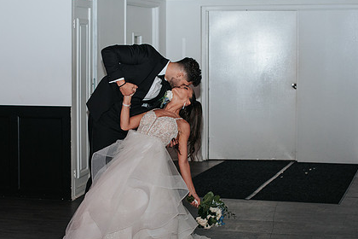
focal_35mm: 82
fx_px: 815
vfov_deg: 16.6
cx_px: 142
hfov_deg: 24.7
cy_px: 108
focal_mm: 50
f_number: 3.5
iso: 800
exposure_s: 1/125
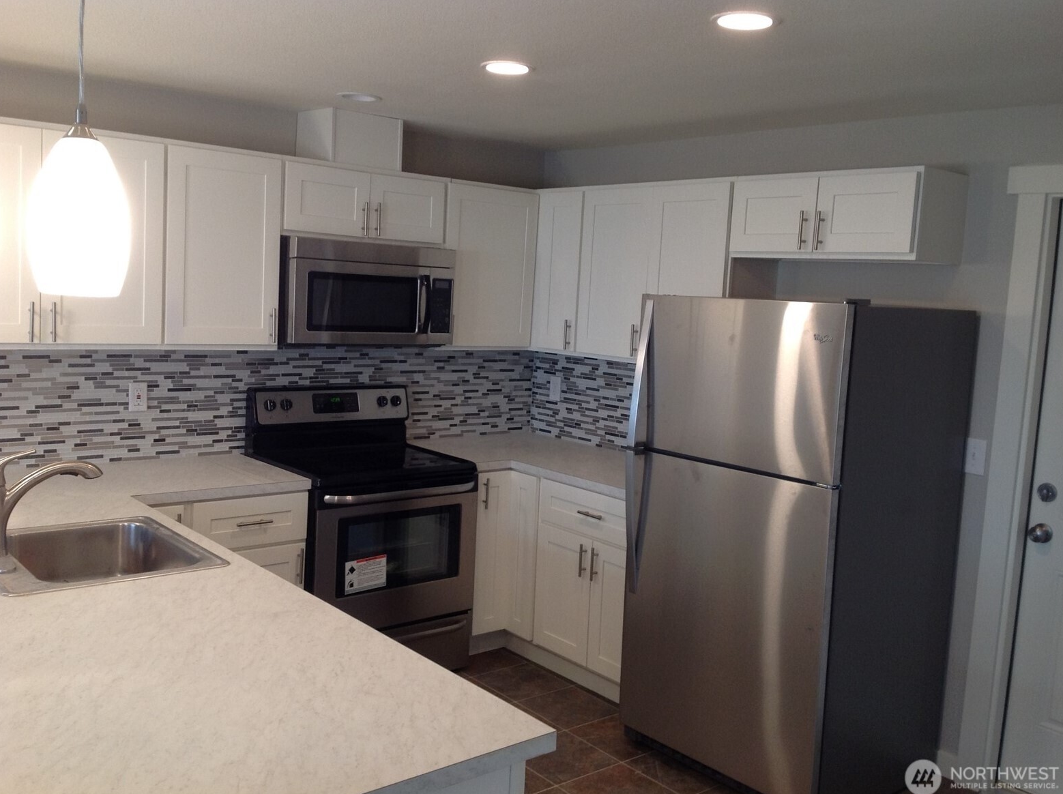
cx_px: 533
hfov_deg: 51.4
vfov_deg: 39.6
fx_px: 1104
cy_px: 397
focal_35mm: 36
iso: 80
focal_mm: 4.28
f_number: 2.4
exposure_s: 1/15
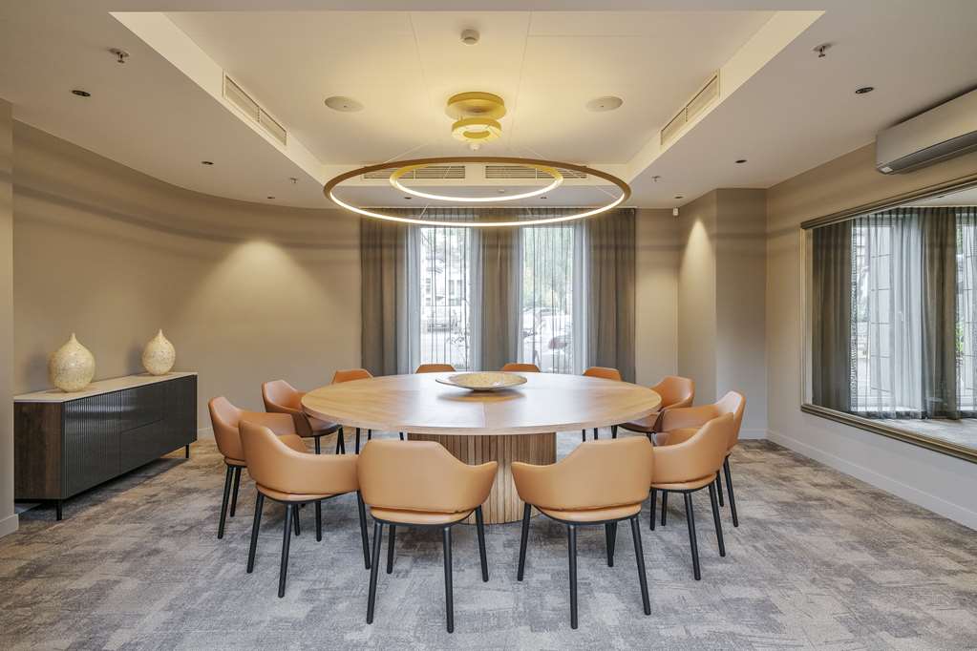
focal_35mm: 19
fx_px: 516
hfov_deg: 86.9
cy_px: 326
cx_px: 488
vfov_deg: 64.6
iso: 280
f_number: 4
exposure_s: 1/60
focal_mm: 19
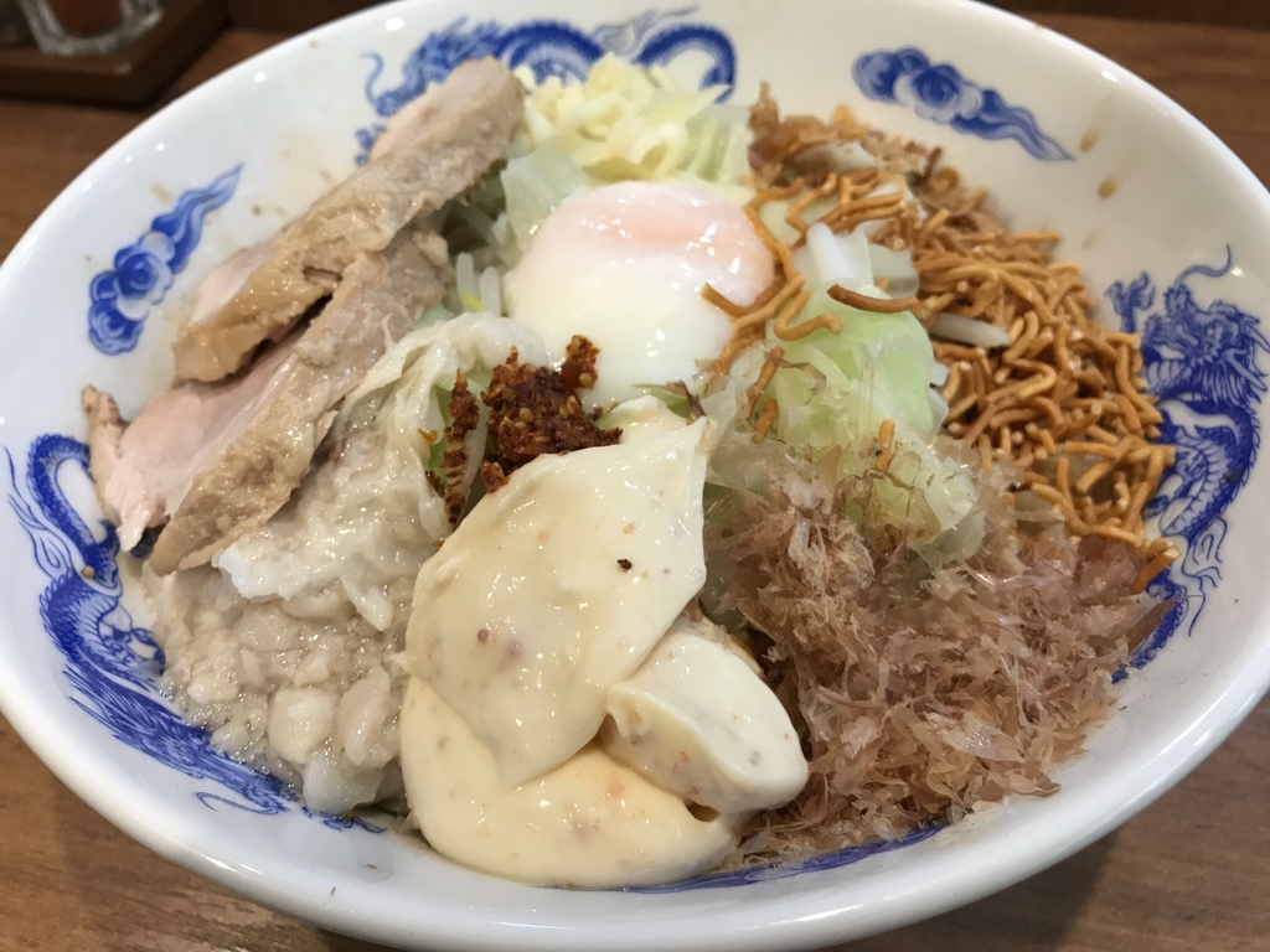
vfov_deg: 49.7
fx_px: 1027
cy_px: 476
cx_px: 635
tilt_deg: -47.9
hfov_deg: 63.4
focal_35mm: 28
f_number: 1.8
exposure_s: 1/25
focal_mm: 3.99
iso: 32
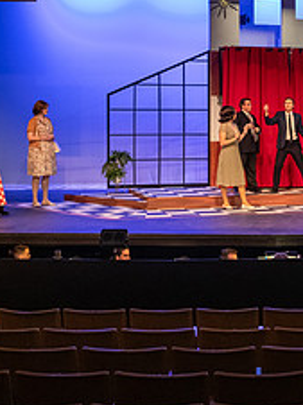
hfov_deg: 18.3
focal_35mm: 79
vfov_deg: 24.5
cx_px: 280
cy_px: 112
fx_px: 924
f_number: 3.2
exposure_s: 1/160
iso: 3200
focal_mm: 32
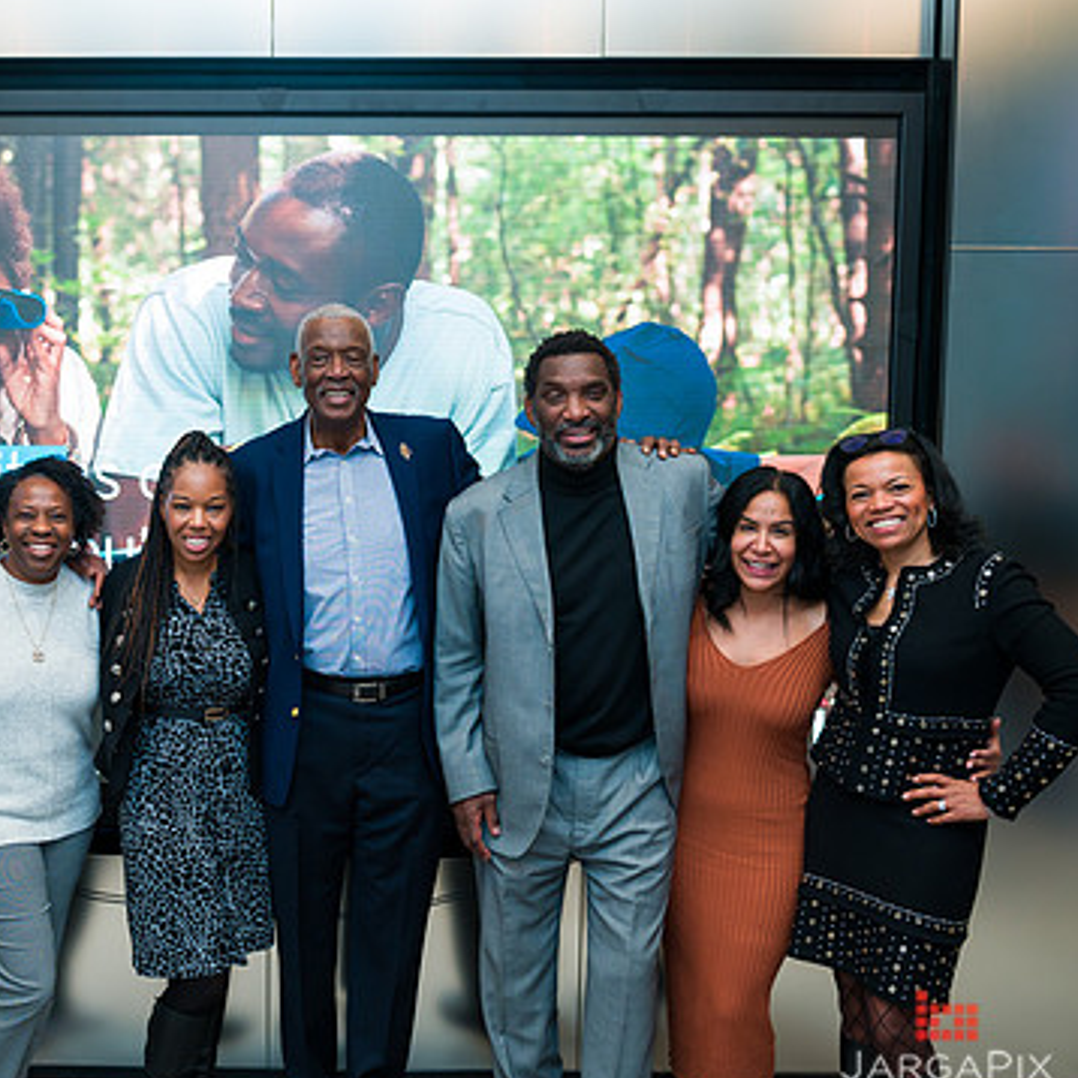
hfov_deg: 37.3
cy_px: 566
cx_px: 256
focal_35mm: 44
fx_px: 1550
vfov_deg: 38.3
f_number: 4
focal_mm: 32
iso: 500
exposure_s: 1/200
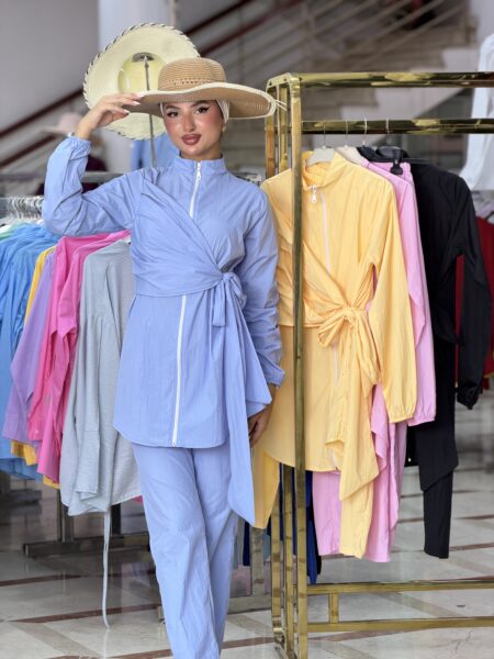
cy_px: 330
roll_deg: +0.8
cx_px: 247
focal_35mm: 100
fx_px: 1903
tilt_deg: -4.6
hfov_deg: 14.8
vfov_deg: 19.6
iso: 100
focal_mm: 16.89
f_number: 2.8
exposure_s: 1/100
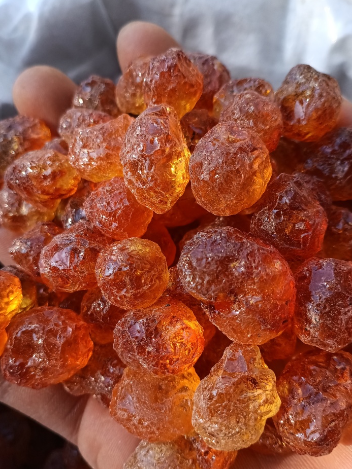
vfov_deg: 59.9
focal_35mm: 30
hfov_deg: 46.8
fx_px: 407
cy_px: 251
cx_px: 170
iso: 101
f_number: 1.8
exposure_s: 1/123
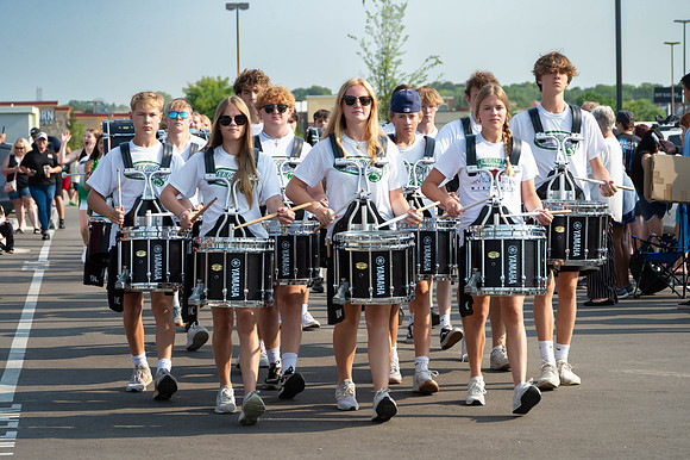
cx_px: 340
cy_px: 223
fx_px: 2056
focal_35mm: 107
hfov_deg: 19.0
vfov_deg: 12.7
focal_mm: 95
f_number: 11
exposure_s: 1/2000
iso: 1250
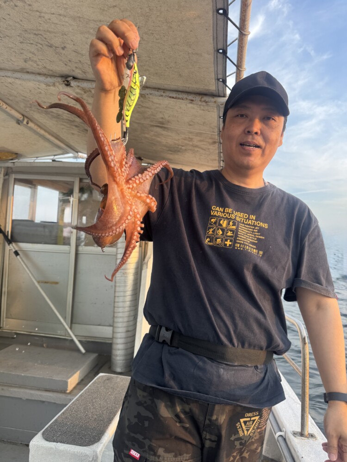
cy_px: 231
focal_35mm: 24
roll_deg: -3.5
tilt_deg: +3.6
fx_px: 321
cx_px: 174
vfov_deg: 71.6
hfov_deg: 56.8
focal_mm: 6.76
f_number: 1.78
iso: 80
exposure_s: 1/192
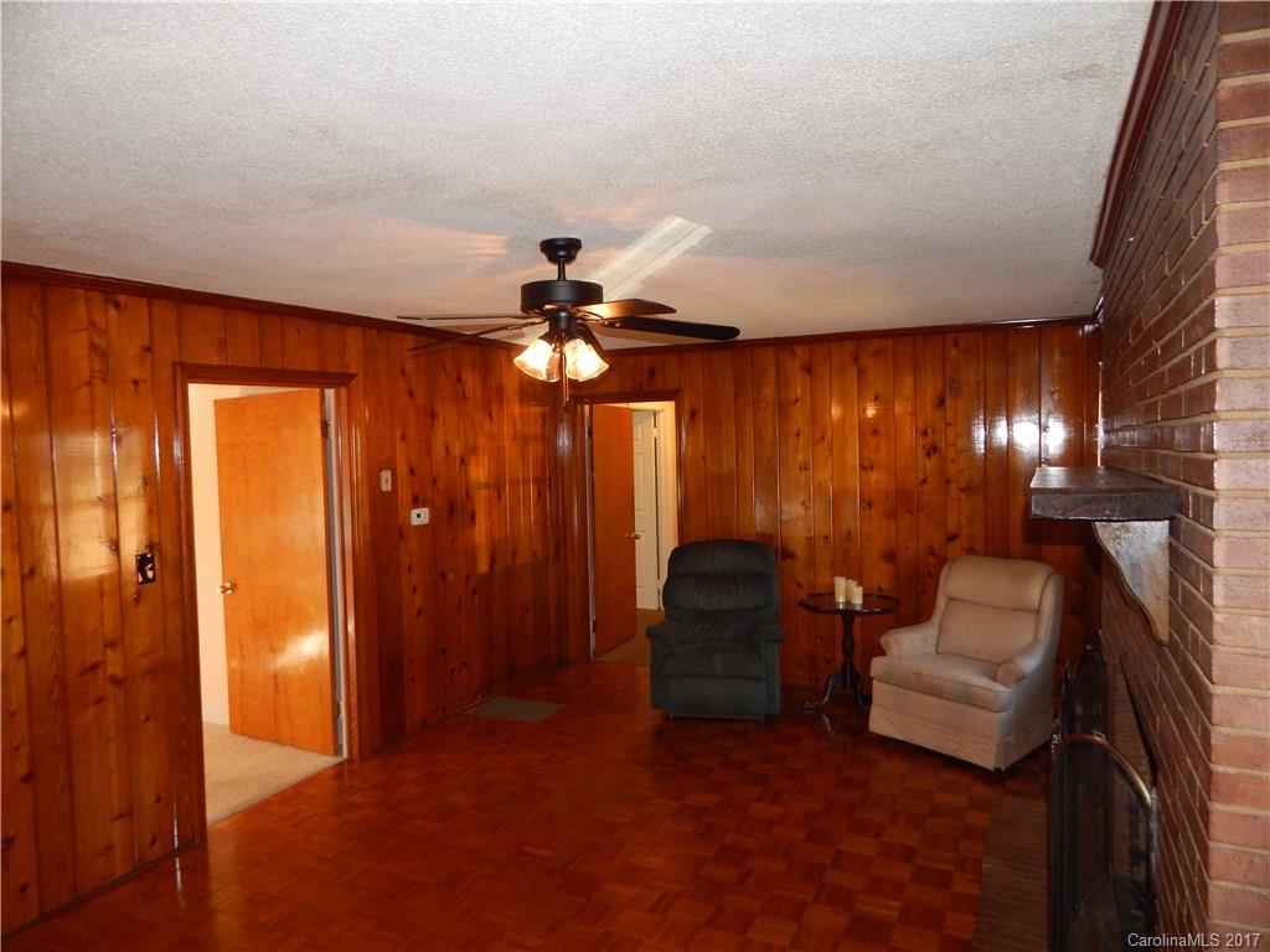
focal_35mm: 22
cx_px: 635
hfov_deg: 76.4
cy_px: 476
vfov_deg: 61.1
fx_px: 807
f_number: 3
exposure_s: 1/30
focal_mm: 4
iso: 200
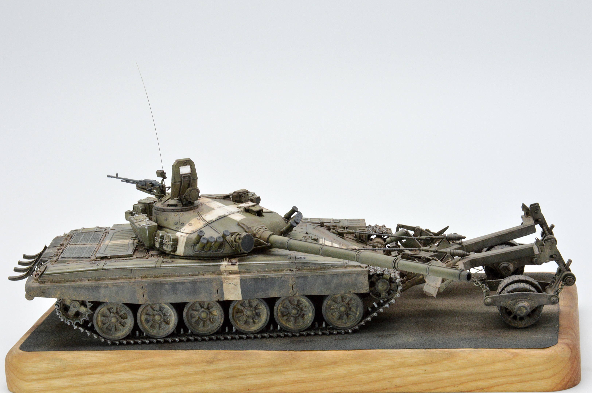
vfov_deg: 13.0
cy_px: 196
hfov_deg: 19.5
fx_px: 1725
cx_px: 296
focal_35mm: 105
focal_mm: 70
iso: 800
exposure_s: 1/20
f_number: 18
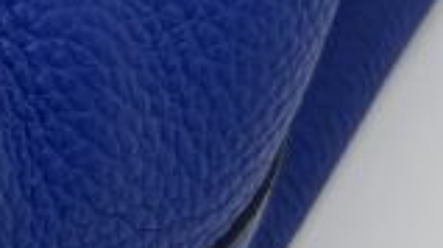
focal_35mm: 183
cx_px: -306
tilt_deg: -43.6
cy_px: -25
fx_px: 2147
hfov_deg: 11.1
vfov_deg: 6.6
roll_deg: +8.4
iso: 50
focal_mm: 5.7
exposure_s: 1/304
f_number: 1.5
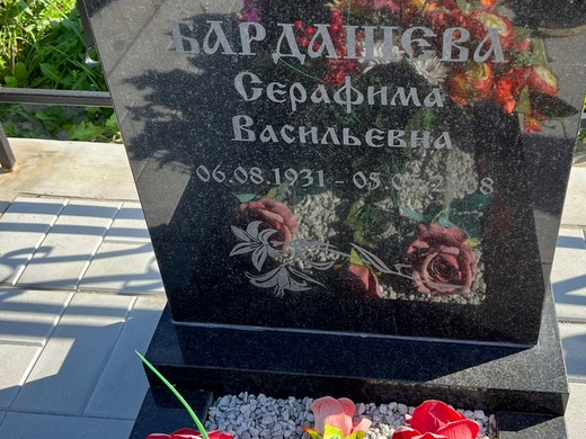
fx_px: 677
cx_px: 366
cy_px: 123
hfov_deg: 46.4
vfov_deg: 35.3
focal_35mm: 40
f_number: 1.5
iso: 50
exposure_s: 1/1295
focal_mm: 5.7
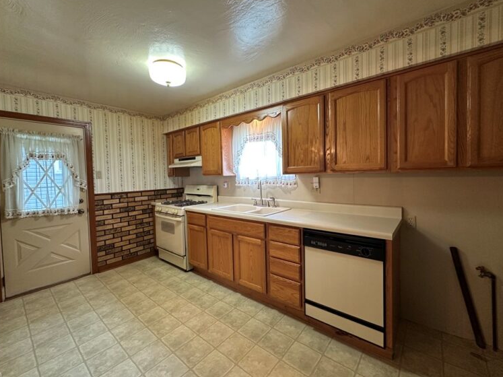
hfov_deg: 98.2
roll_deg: +1.3
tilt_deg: -1.5
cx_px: 250
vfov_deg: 81.7
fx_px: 218
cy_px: 182
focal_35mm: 15
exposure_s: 1/60
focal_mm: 2.22
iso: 200
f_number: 2.2
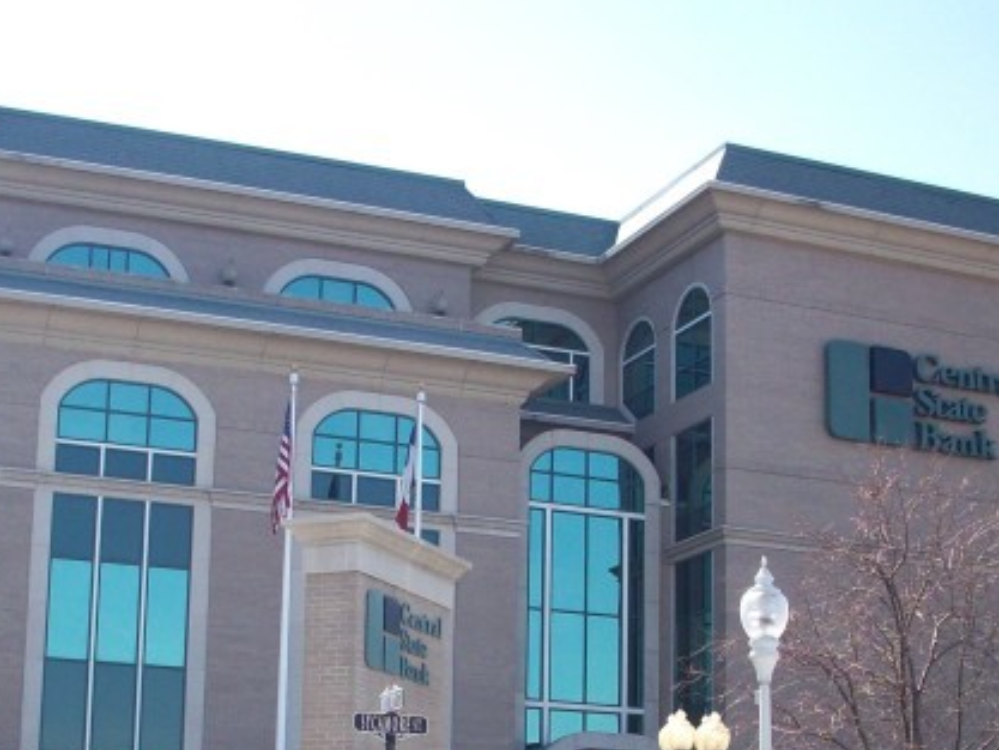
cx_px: 429
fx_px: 2050
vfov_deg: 20.3
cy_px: 695
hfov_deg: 27.4
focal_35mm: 71
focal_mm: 6.2
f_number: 2.8
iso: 80
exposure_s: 1/645
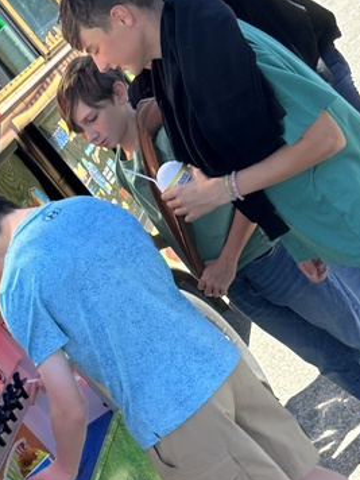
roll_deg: +44.5
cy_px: 419
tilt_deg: -10.0
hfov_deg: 20.6
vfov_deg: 27.3
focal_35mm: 69
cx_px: -8
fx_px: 957
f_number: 1.78
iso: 80
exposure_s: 1/1212
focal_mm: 6.86
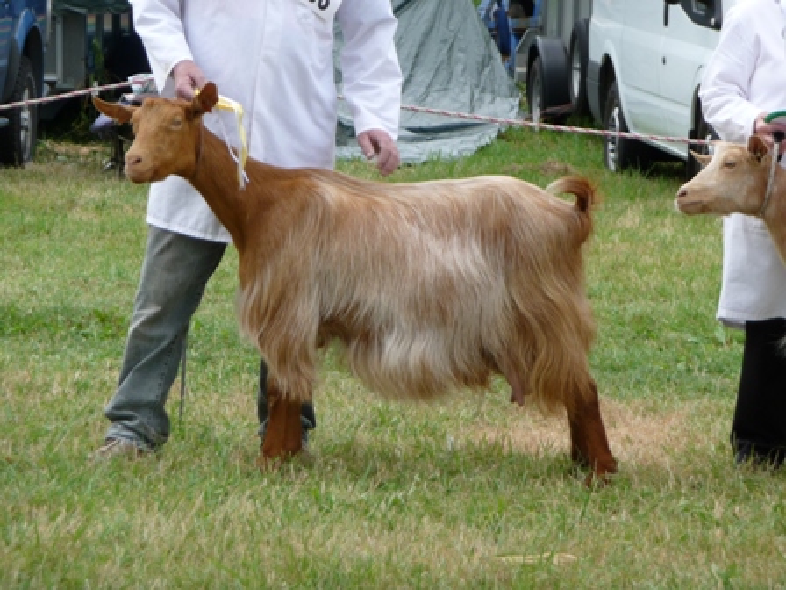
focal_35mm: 199
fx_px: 4519
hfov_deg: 9.9
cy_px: 295
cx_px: 393
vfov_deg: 7.5
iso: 100
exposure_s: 1/200
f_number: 4.8
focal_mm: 34.2
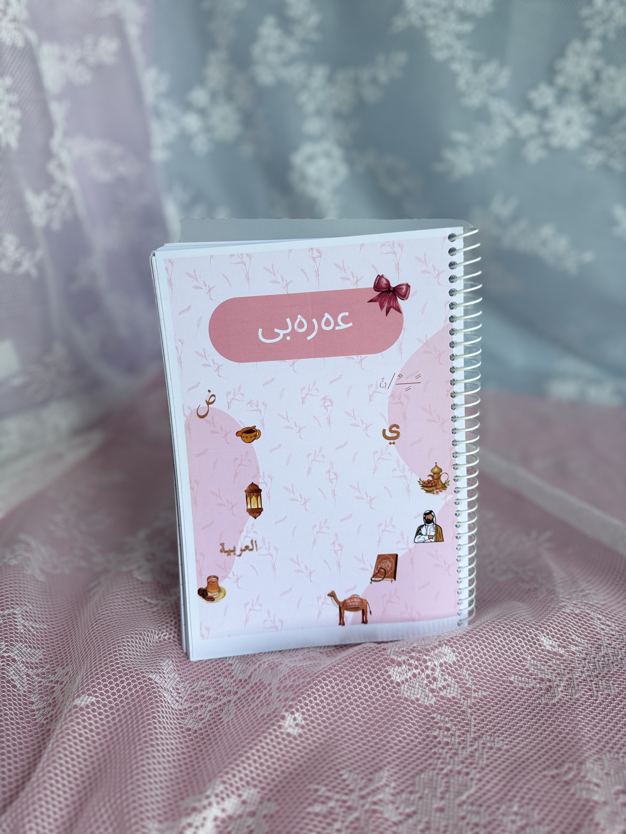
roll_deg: +0.2
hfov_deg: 56.8
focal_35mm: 24
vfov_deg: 71.6
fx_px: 579
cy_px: 417
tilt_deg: -25.2
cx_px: 313
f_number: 1.78
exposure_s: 1/121
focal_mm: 6.76
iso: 100
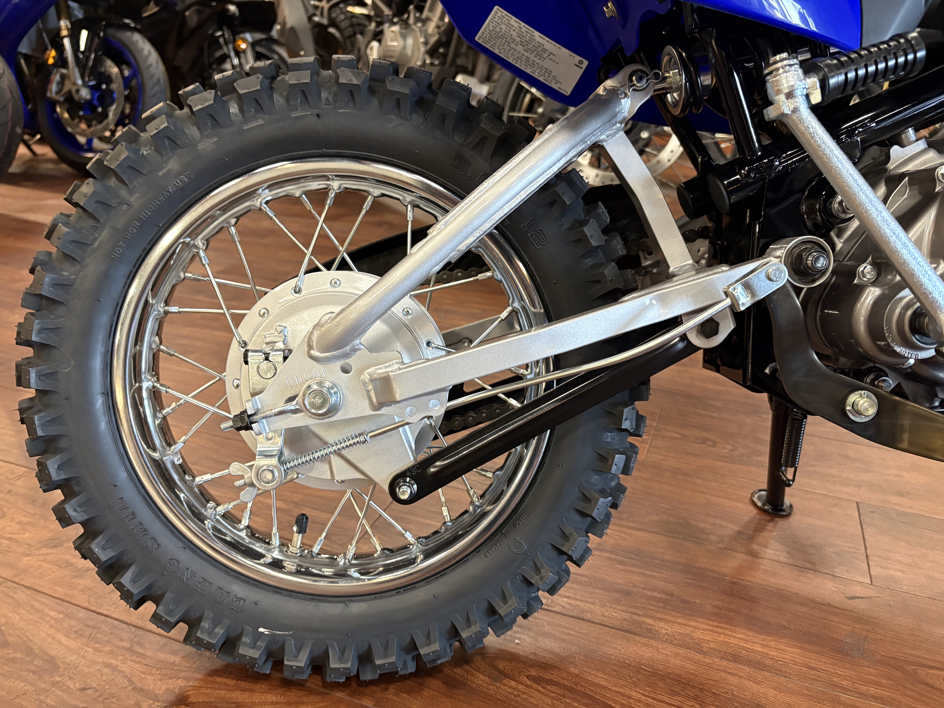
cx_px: 472
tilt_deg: -21.2
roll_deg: -0.1
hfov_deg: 67.3
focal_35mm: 26
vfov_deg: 53.1
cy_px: 354
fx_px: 709
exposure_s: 1/60
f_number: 1.6
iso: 400
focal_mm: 5.96
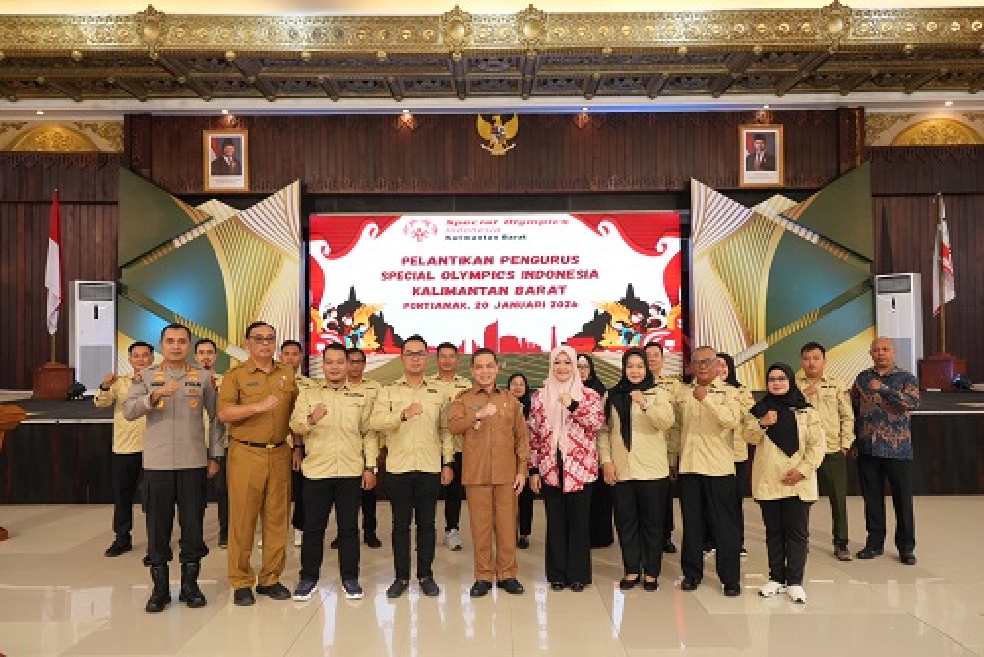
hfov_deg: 63.6
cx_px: 492
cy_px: 328
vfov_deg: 45.0
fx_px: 793
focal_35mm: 29
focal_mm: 29
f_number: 5.6
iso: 5000
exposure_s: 1/200
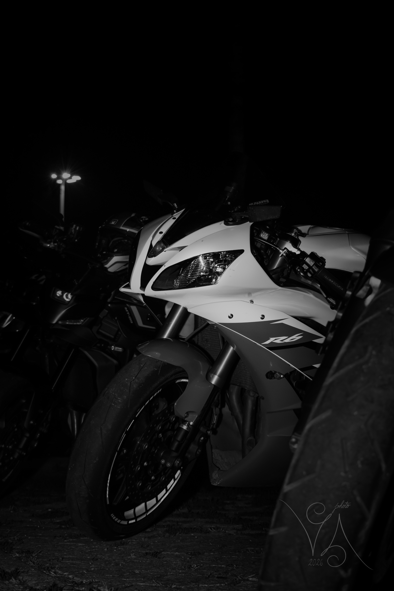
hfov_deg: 22.6
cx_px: 197
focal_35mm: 60
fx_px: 985
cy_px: 296
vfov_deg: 33.4
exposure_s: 1/160
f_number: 5.6
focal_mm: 40
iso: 1600
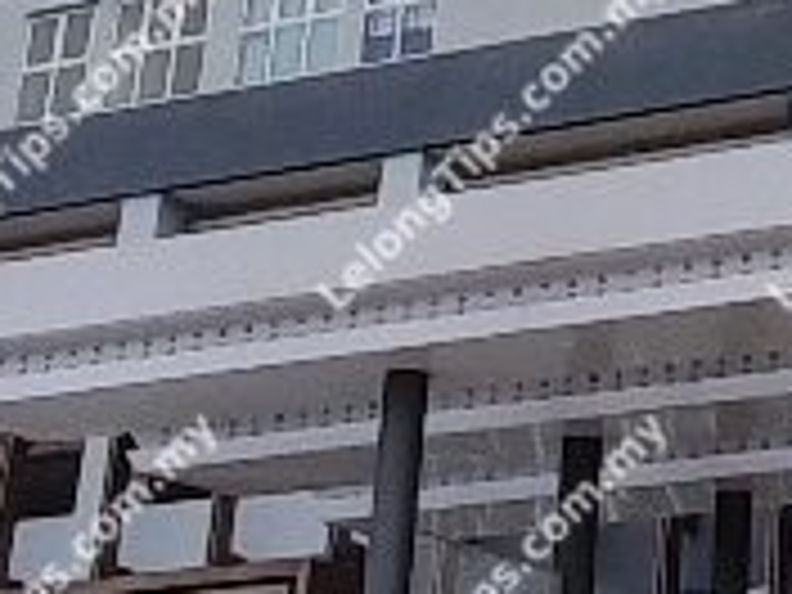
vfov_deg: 11.4
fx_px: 2654
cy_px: -641
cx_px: 880
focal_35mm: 116
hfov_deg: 16.4
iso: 50
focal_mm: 1.65
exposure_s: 1/3660
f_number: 2.2
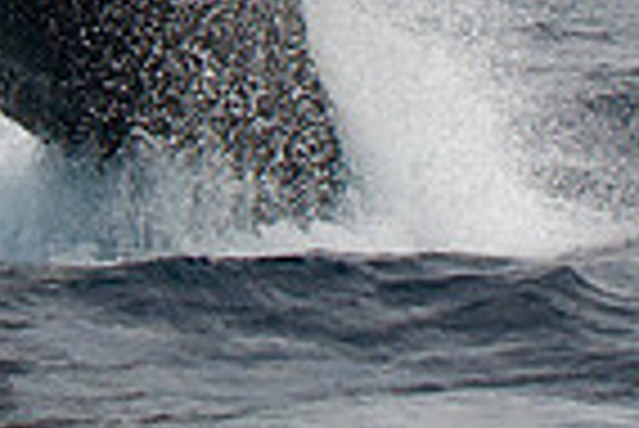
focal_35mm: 286
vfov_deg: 4.8
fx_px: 5082
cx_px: -428
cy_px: -381
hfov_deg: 7.0
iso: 400
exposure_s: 1/3200
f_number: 9
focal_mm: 70
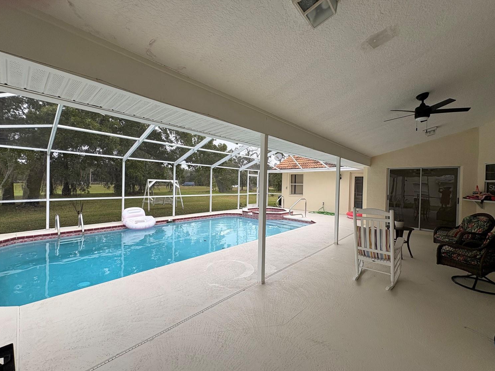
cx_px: 255
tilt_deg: -1.0
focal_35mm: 15
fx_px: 215
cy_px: 187
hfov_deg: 98.1
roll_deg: -1.3
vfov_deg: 81.8
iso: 40
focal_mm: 2.22
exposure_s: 1/386
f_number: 2.2
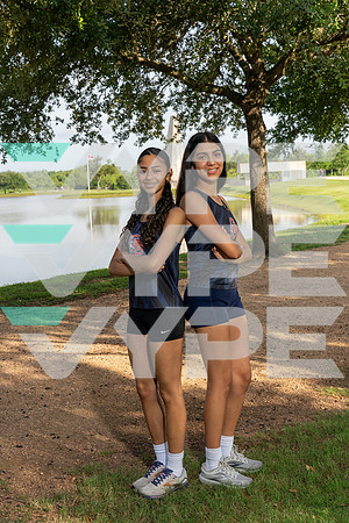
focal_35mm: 51
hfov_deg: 26.5
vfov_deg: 38.9
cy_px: 262
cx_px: 174
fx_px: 742
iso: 250
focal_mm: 51
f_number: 8
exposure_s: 1/250
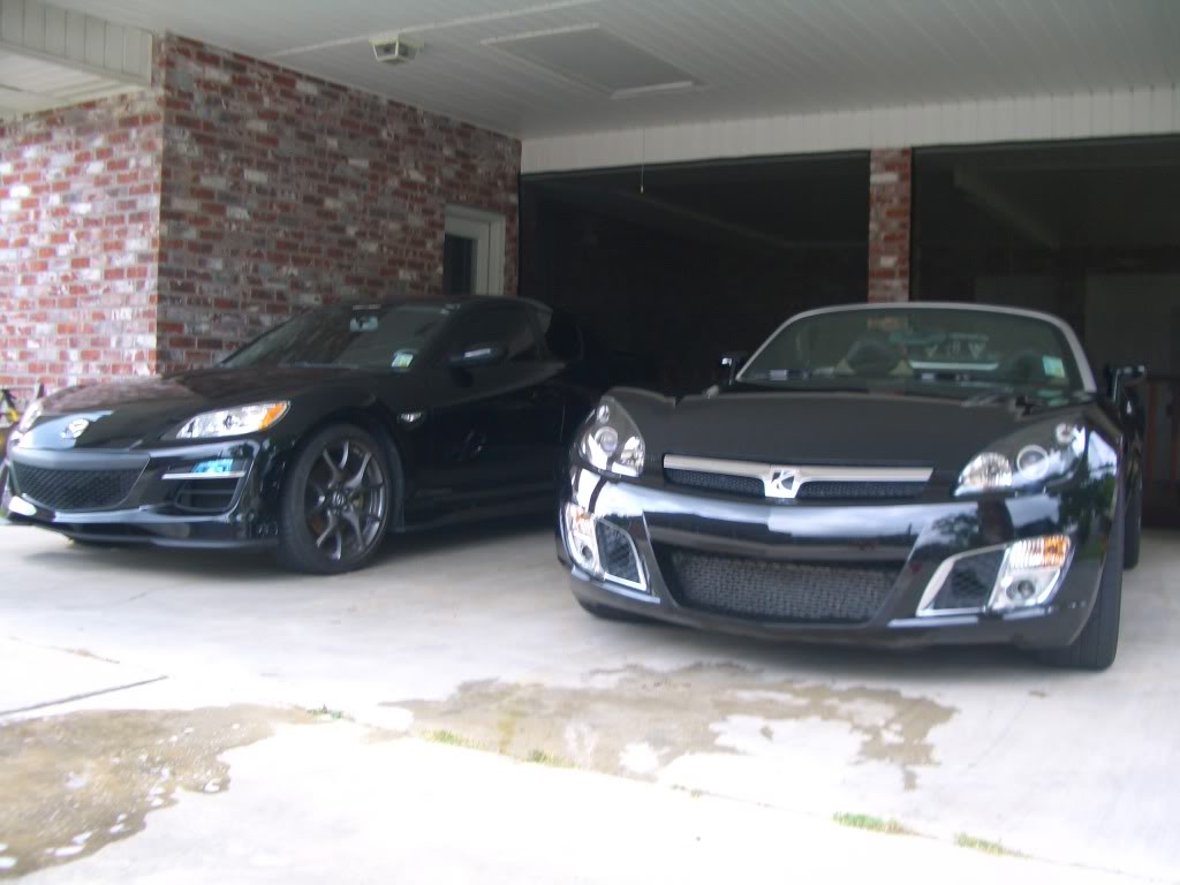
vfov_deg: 40.7
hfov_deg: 52.6
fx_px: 1193
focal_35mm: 35
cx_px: 590
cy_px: 442
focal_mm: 5.8
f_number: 2.6
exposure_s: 1/100
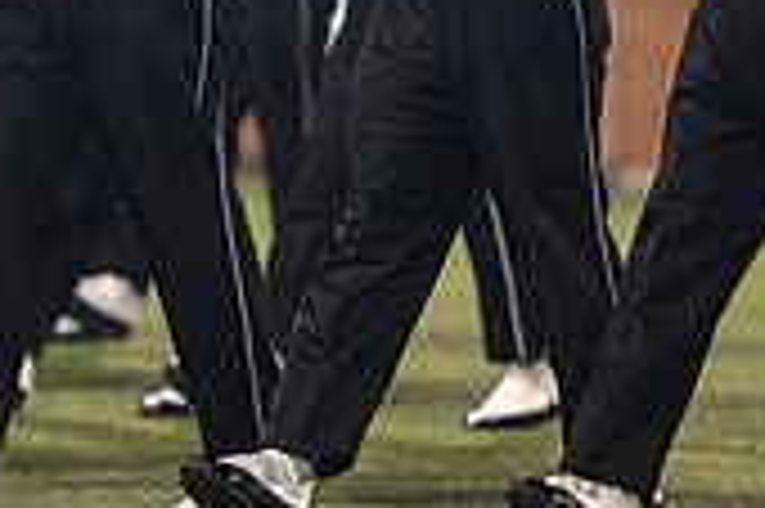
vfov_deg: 2.2
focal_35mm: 613
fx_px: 13013
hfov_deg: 3.4
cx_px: 369
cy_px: -274
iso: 1000
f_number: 2.8
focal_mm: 180
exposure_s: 1/500
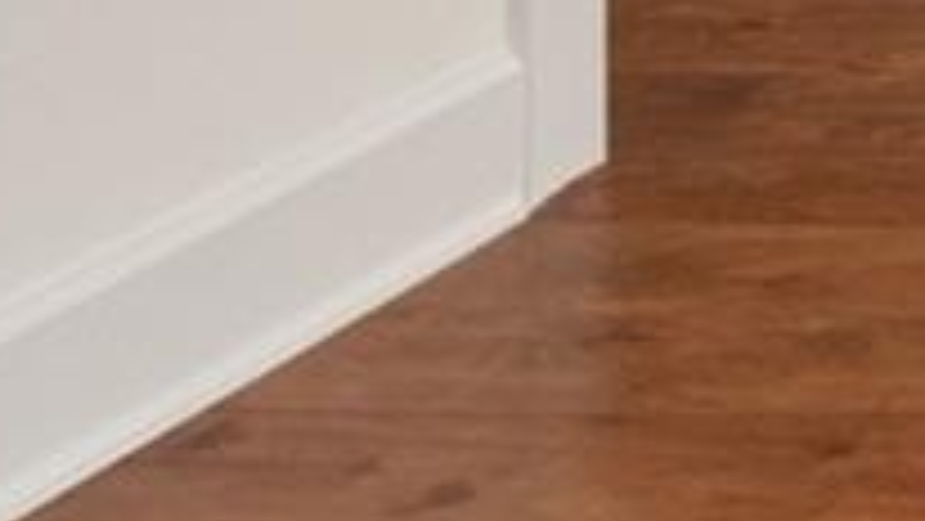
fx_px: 2797
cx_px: 3098
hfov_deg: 10.1
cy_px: -1289
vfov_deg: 8.2
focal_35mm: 114
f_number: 7.1
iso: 400
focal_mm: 14
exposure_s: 1/13
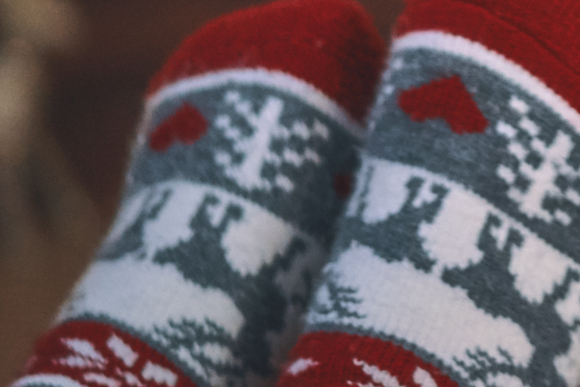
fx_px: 4946
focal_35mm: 307
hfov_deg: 6.6
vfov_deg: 4.5
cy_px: -133
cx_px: 1063
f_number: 1.8
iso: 640
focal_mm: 55
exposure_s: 1/250
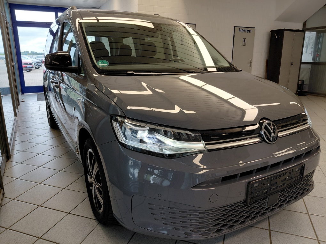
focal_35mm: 25
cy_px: 122
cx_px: 163
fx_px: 235
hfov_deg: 69.4
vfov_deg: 54.9
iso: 64
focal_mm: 4.69
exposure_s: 1/100
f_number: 1.8
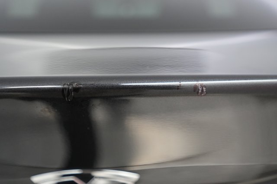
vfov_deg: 46.4
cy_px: 92
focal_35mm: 28
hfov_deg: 65.5
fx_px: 215
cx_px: 138
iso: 4000
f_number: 2.8
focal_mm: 28
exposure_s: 1/160
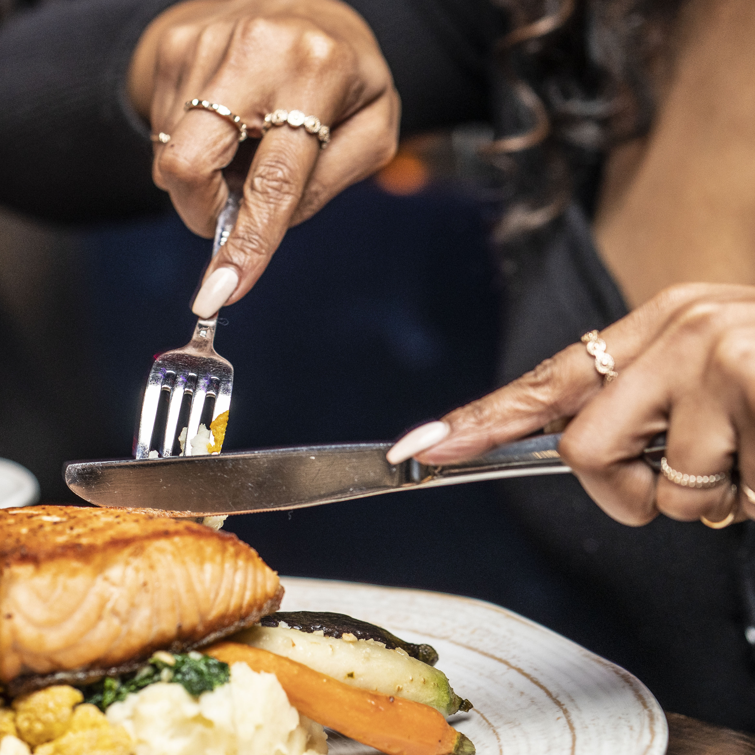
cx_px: 93
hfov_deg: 11.3
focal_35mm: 154
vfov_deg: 11.3
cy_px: 394
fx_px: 3800
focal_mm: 85
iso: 800
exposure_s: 1/100
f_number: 2.8
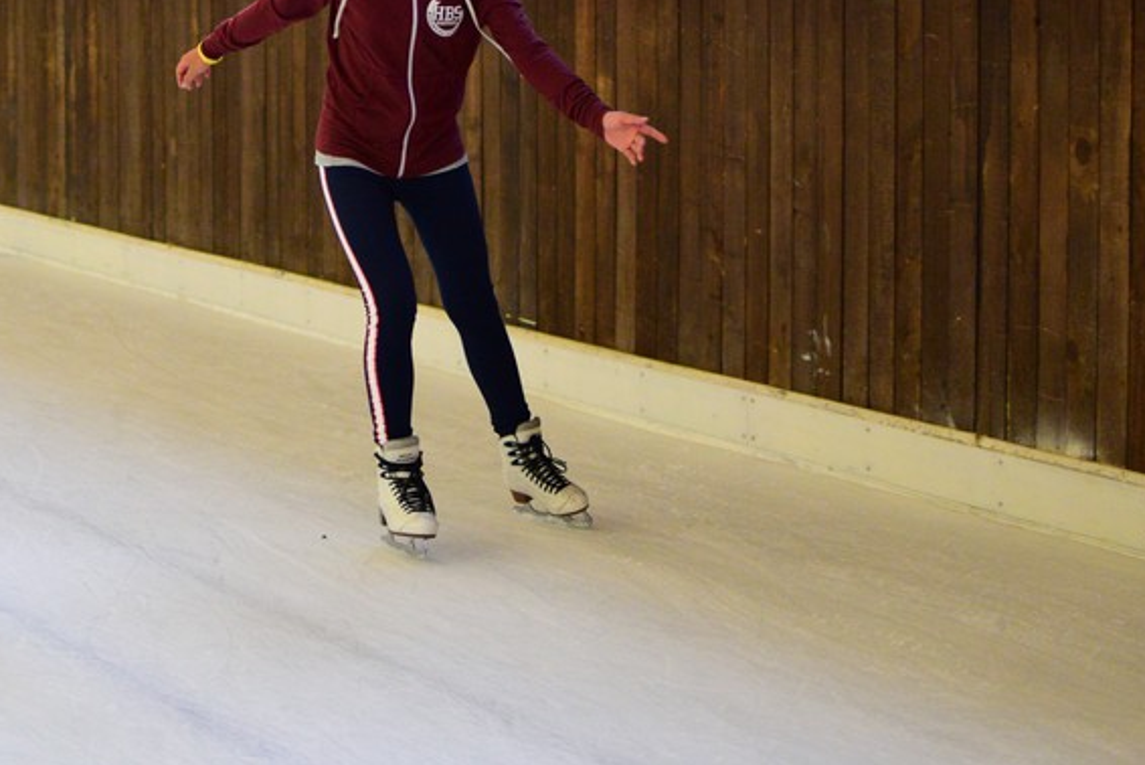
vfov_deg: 14.3
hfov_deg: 21.4
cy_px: 120
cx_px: 405
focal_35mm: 95
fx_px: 3020
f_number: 1.8
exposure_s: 1/500
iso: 1800
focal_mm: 35
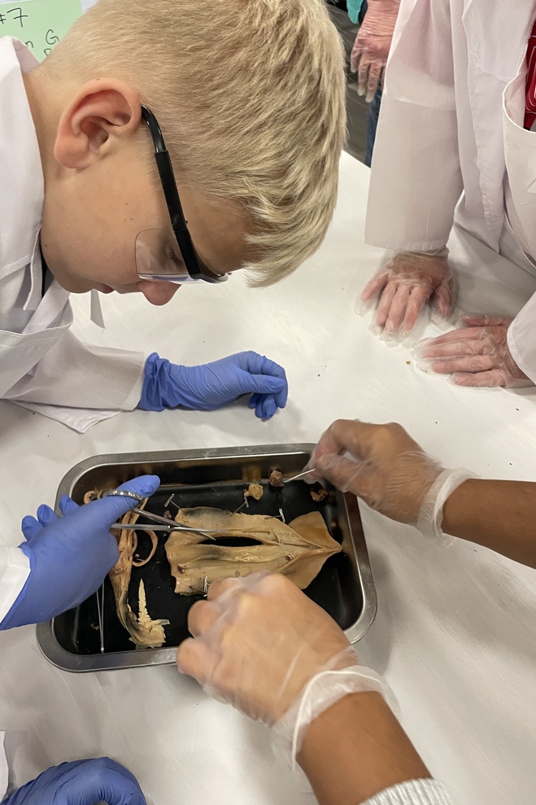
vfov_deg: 65.5
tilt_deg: -48.5
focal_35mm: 28
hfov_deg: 46.3
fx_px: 626
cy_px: 394
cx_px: 297
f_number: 1.6
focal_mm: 4.2
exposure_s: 1/60
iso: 200
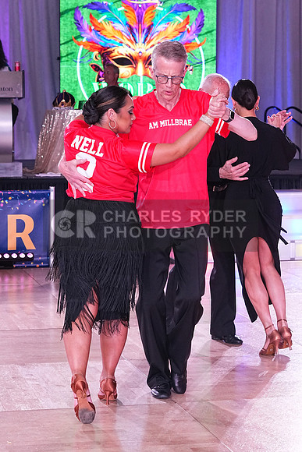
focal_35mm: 96
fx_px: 1207
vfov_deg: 21.2
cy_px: 226
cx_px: 151
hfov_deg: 14.3
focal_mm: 64
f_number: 5.6
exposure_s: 1/320
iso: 2500
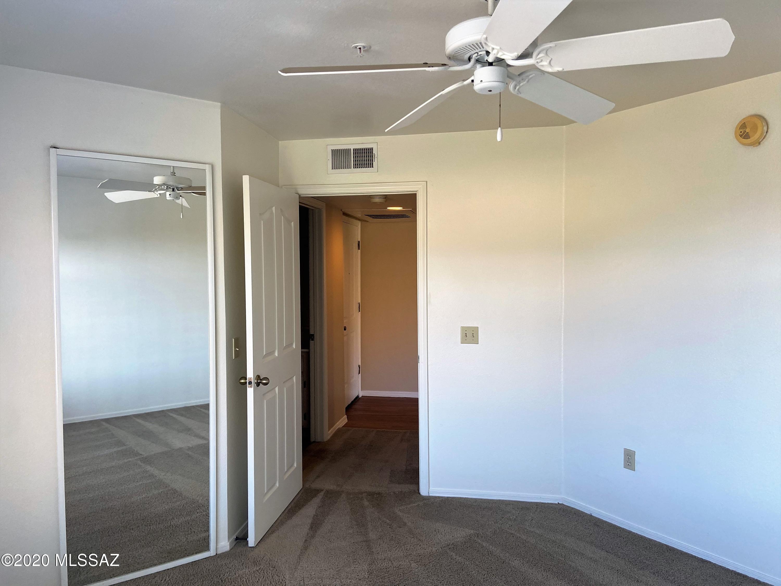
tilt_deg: -1.5
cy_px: 293
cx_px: 390
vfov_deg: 53.1
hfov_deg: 67.3
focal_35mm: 26
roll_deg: -0.1
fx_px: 587
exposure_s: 1/121
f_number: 1.8
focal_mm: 4.25
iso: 100
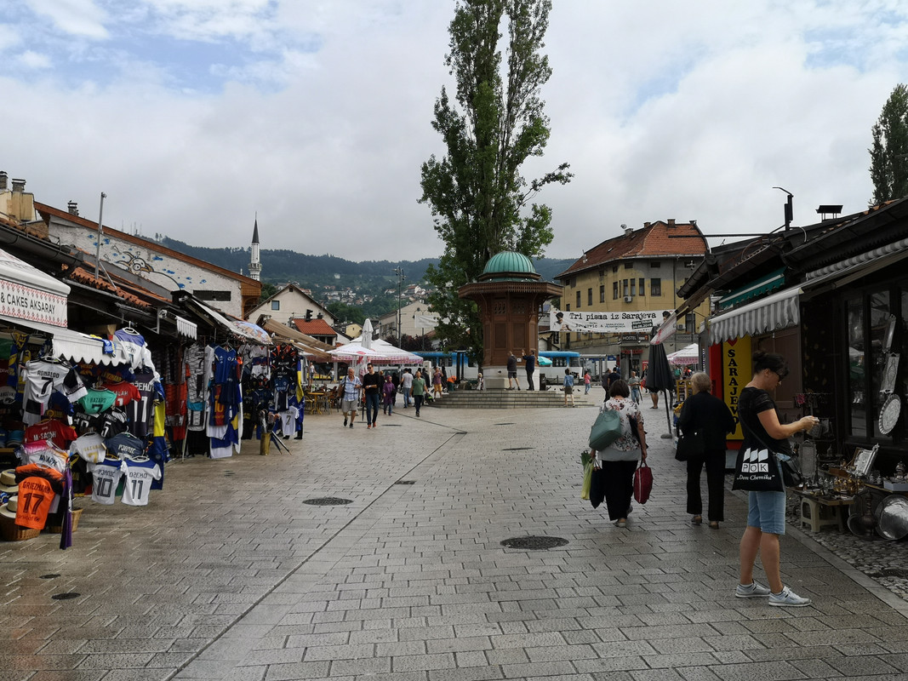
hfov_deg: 52.6
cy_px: 340
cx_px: 454
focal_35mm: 35
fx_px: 918
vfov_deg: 40.7
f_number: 1.8
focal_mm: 3.95
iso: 50
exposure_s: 1/2273
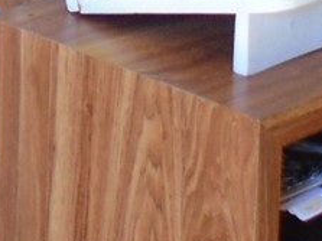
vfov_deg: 8.7
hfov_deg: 11.8
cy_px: -286
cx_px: -199
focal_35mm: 158
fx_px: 1469
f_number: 3.1
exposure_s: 1/30
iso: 80
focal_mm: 4
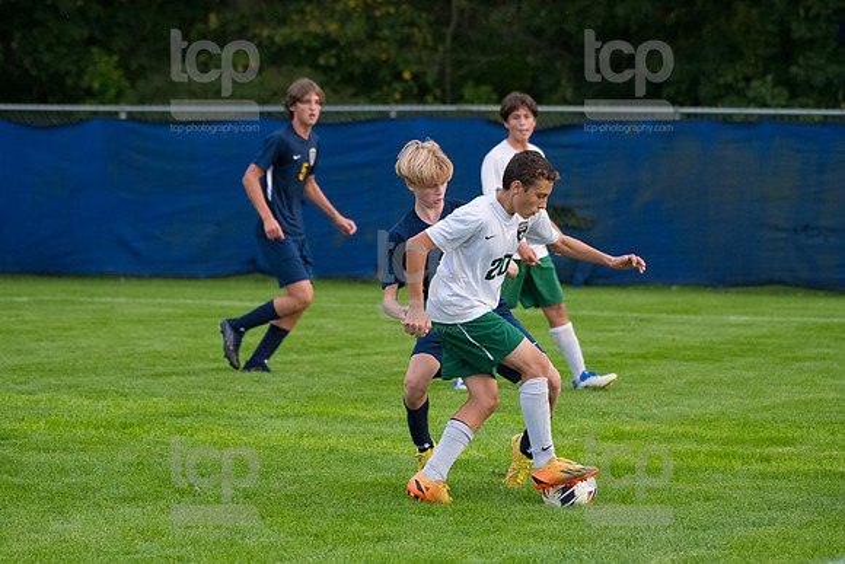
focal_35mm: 200
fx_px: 4695
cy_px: 282
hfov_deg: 10.3
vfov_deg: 6.9
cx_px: 422
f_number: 5.6
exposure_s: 1/2000
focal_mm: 200
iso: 3200
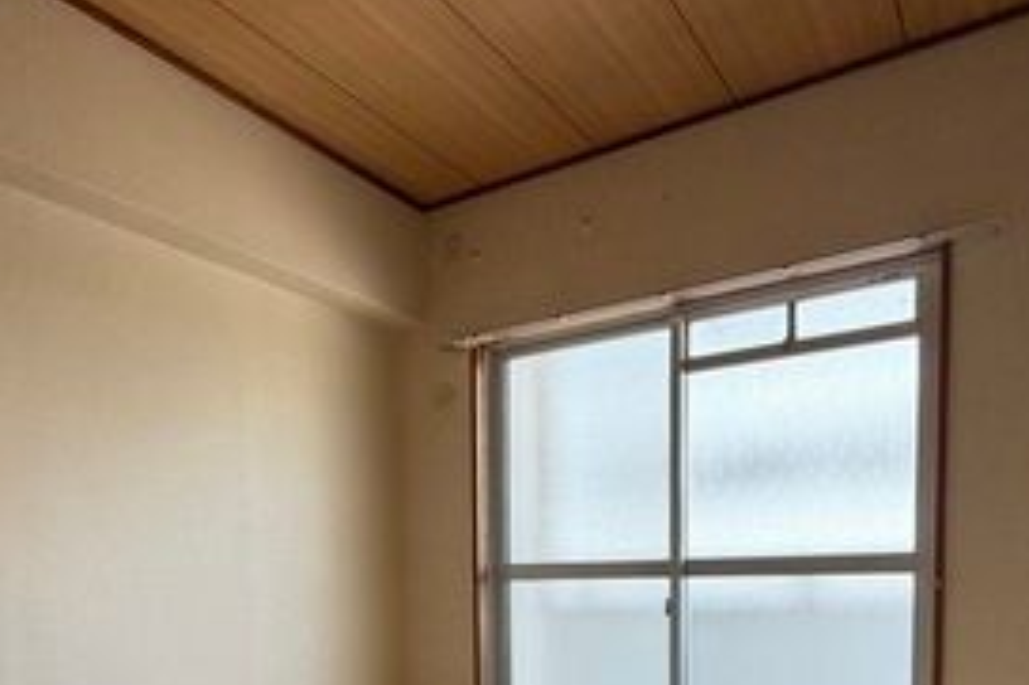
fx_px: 857
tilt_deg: -4.0
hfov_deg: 61.2
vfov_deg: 39.9
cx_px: 390
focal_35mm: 30
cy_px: 632
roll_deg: +1.1
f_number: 2.2
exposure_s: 1/121
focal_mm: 2.22
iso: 160
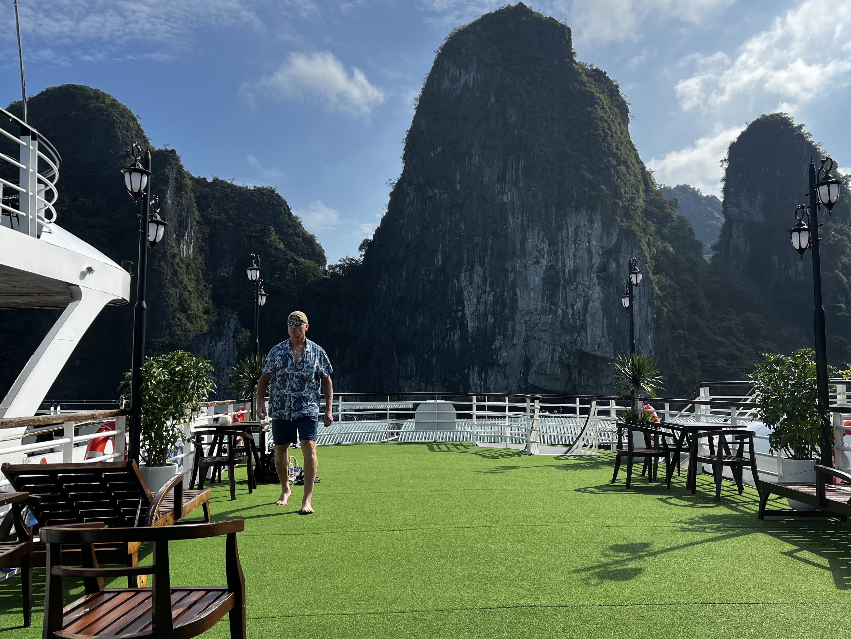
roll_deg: +0.8
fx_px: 737
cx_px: 452
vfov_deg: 46.8
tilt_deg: +5.5
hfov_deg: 59.9
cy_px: 316
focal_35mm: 30
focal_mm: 5.7
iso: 50
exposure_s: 1/3968
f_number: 1.5
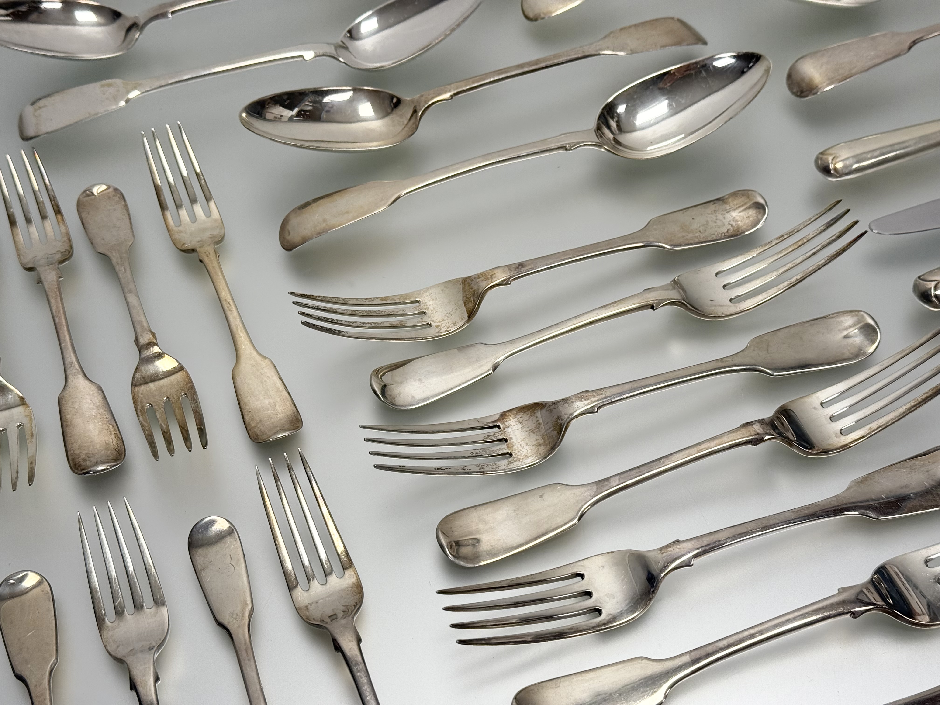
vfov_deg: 30.3
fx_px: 1303
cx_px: 470
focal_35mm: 48
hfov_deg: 39.7
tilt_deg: -49.9
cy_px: 352
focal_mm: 6.76
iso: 100
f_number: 1.78
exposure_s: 1/294
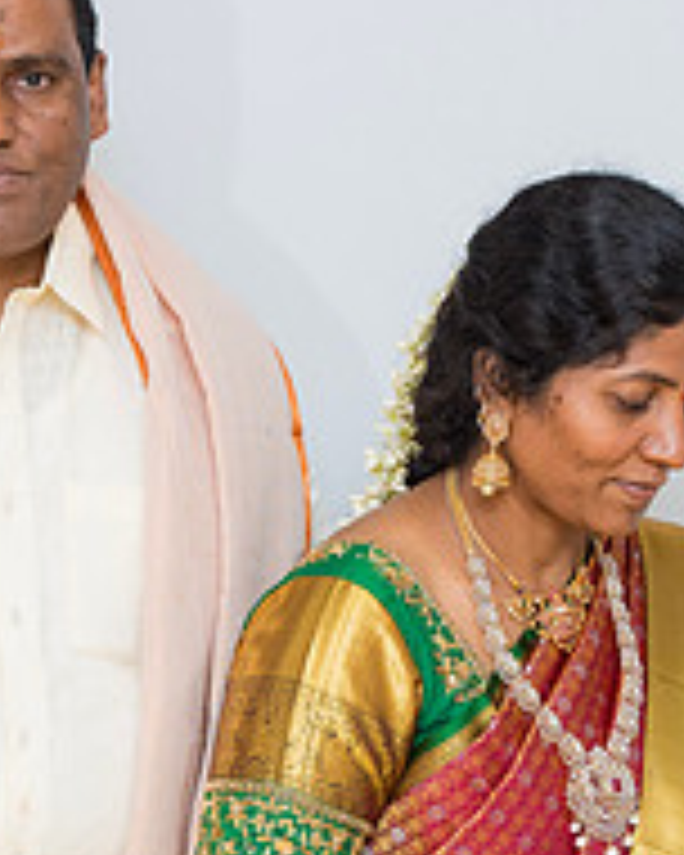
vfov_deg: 13.0
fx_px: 3720
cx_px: 85
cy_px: 743
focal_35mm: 147
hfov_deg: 10.5
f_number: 4.5
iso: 1000
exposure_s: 1/125
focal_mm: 44
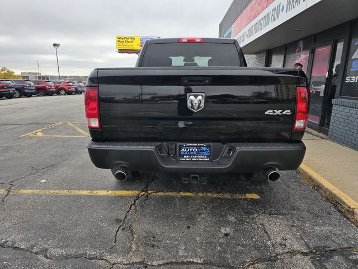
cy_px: 134
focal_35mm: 23
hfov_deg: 73.9
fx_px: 238
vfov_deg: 58.9
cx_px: 179
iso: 10
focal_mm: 6.3
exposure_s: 1/240
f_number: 1.7
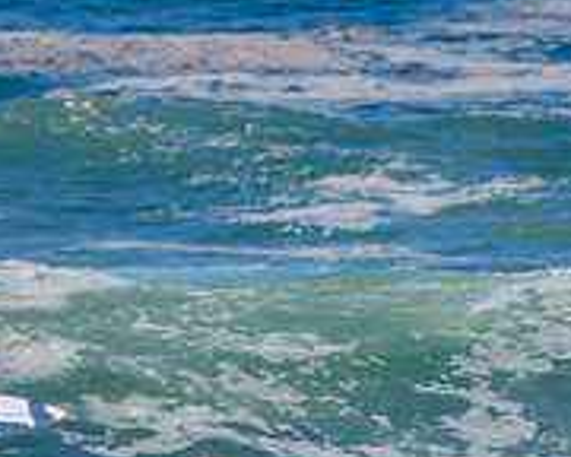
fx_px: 28239
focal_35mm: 1671
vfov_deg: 0.9
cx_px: -72
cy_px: 407
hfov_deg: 1.2
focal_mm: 500
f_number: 5.6
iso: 160
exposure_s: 1/2000
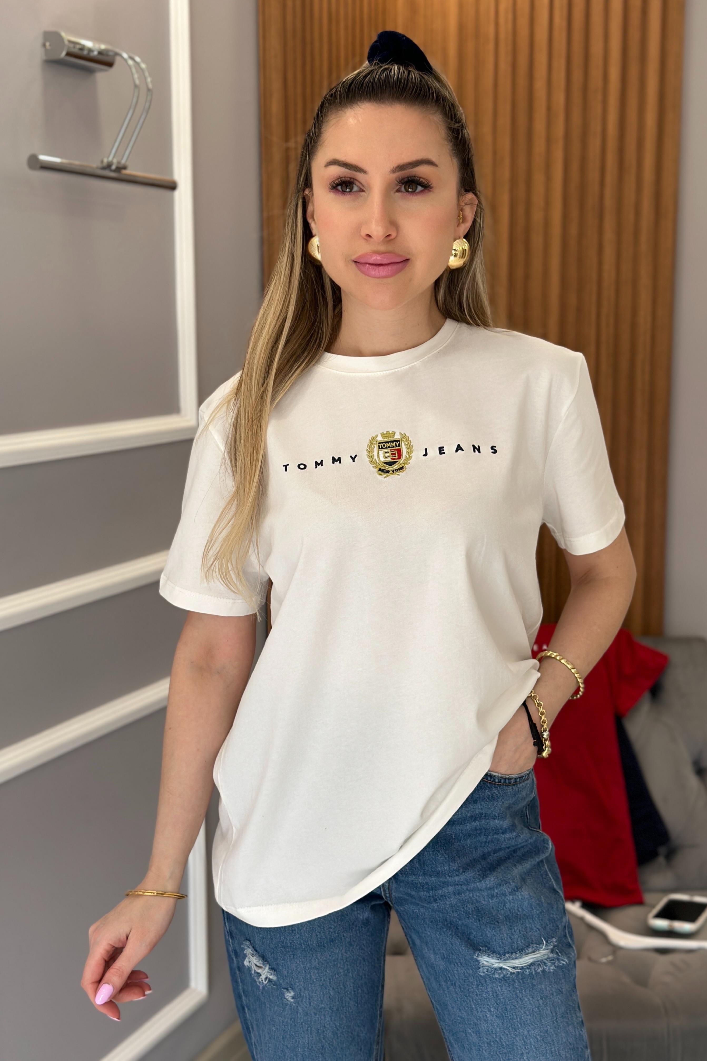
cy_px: 530
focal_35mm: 50
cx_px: 381
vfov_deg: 39.6
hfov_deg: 27.0
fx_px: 1473
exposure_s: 1/144
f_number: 1.78
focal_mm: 6.86
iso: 64
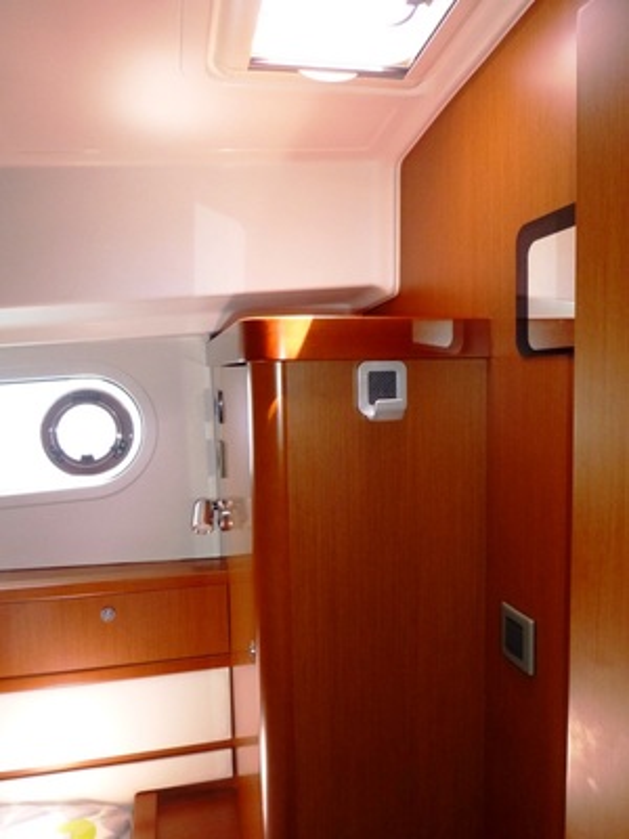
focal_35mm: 25
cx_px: 314
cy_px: 420
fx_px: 606
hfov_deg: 54.9
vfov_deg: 69.4
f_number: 3.3
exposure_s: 1/60
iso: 500
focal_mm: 4.3
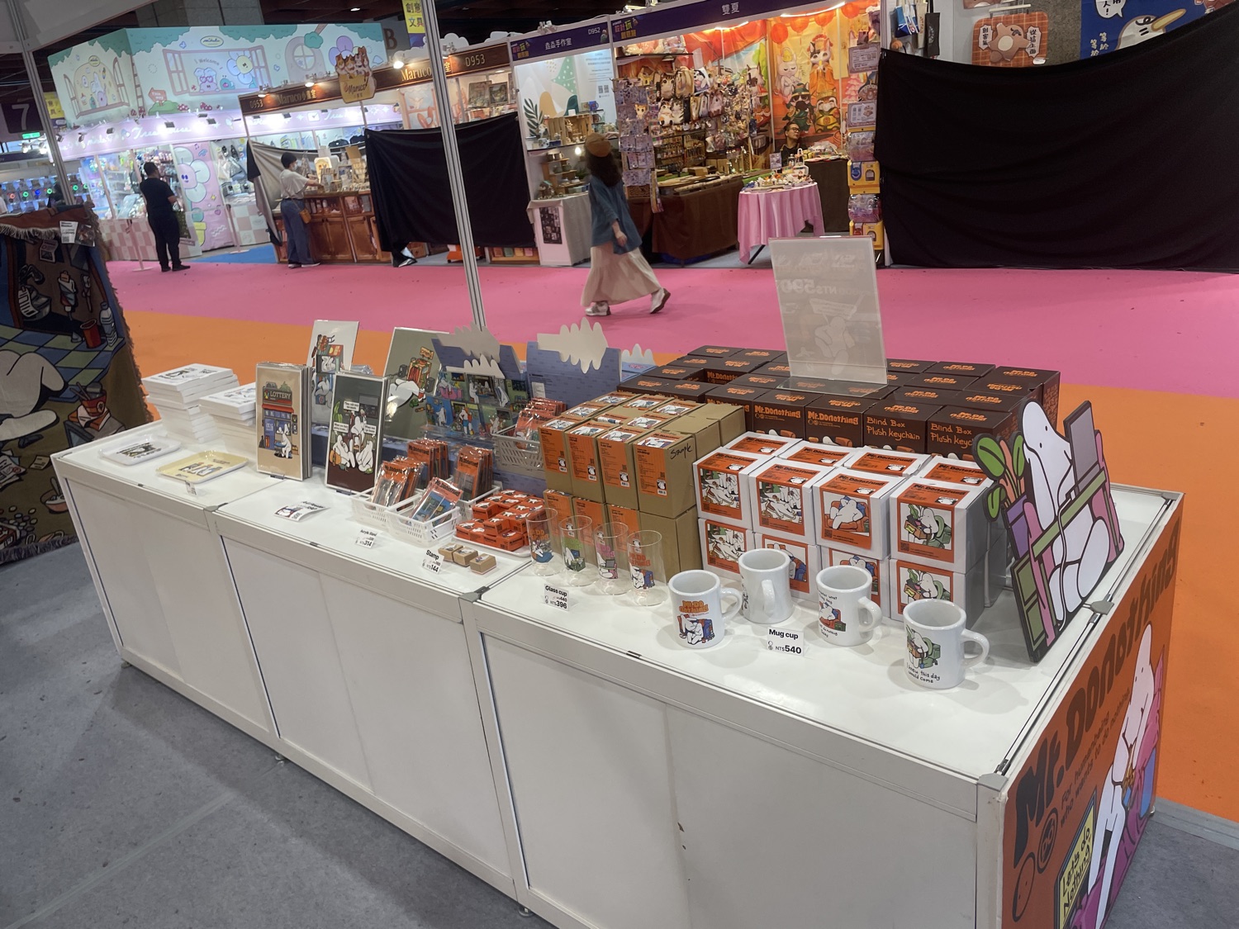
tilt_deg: -19.5
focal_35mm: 26
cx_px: 620
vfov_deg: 53.1
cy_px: 464
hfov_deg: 67.3
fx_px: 931
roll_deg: +7.8
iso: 100
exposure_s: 1/120
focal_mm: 4.2
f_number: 1.6
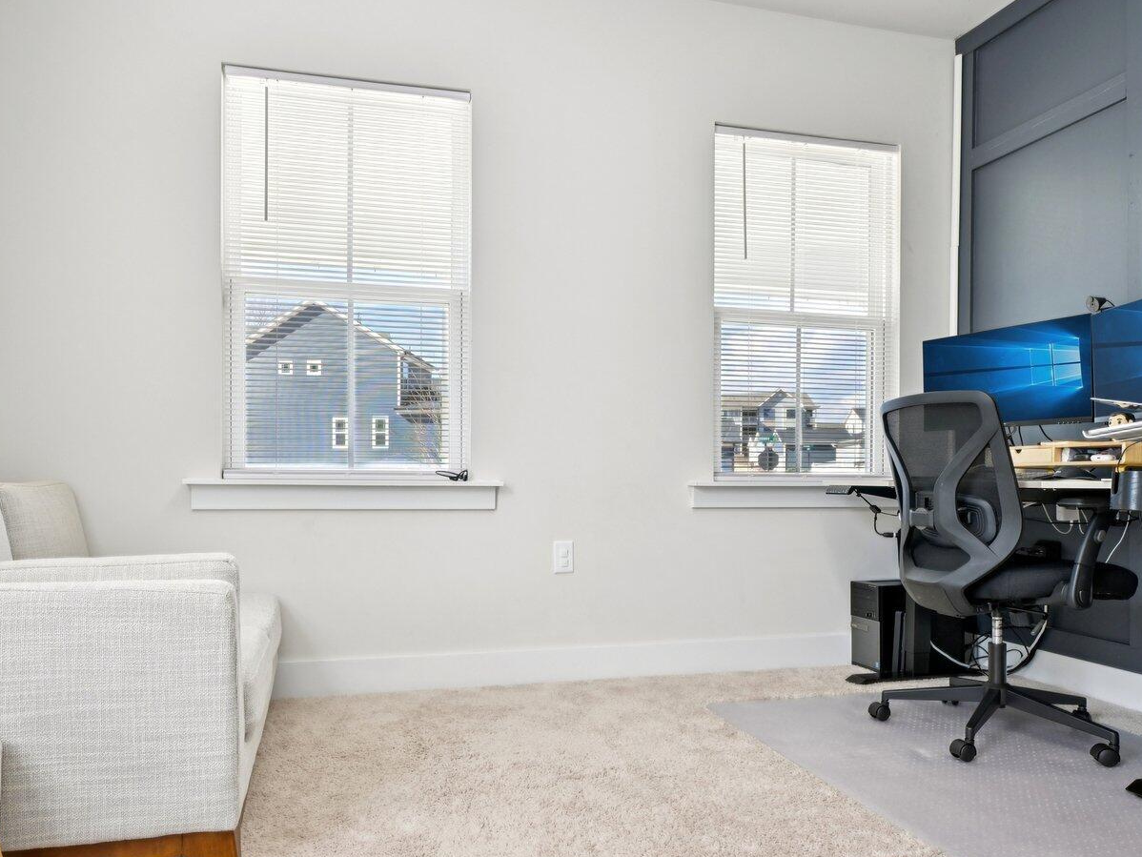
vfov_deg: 58.6
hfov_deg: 73.8
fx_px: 759
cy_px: 495
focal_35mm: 23
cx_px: 526
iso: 110
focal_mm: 14
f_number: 8
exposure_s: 1/40
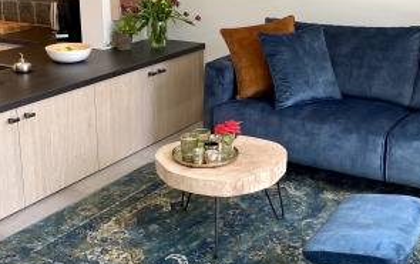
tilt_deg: -15.4
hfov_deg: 36.2
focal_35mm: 56
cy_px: 100
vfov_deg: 23.1
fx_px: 642
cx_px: 219
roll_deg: -0.5
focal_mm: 4.25
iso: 100
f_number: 1.8
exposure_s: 1/122
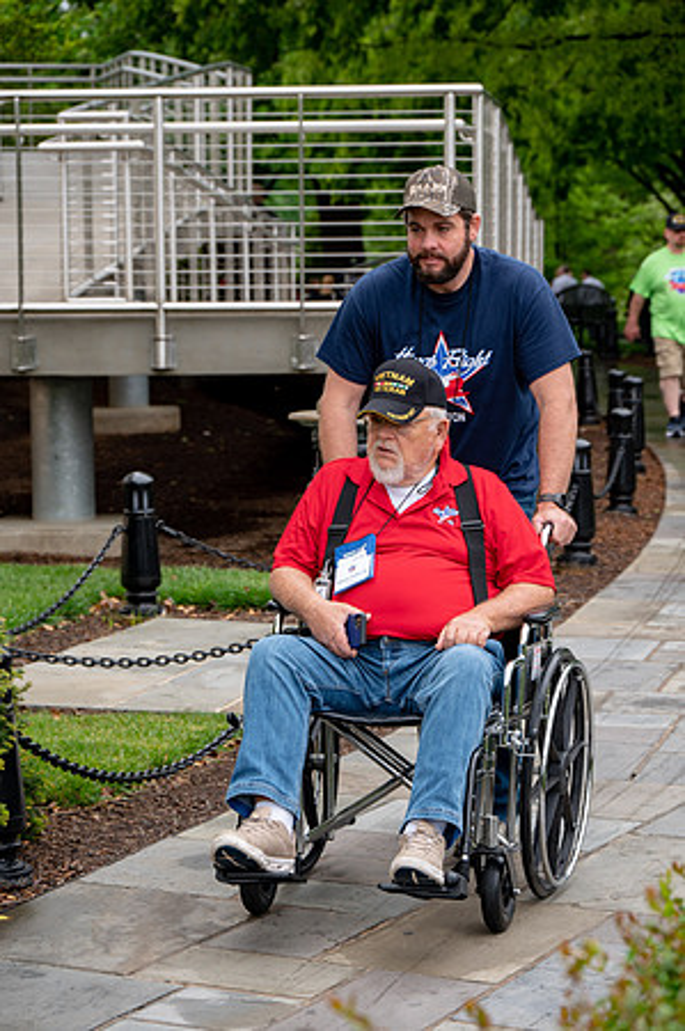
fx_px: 2889
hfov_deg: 13.5
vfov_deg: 20.2
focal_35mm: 101
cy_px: 516
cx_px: 342
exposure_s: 1/100
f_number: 6.3
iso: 250
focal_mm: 101
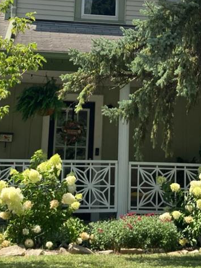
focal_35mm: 88
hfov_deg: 16.7
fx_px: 681
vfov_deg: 21.7
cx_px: 137
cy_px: 20
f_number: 1.8
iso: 20
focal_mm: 3.99
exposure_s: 1/1779
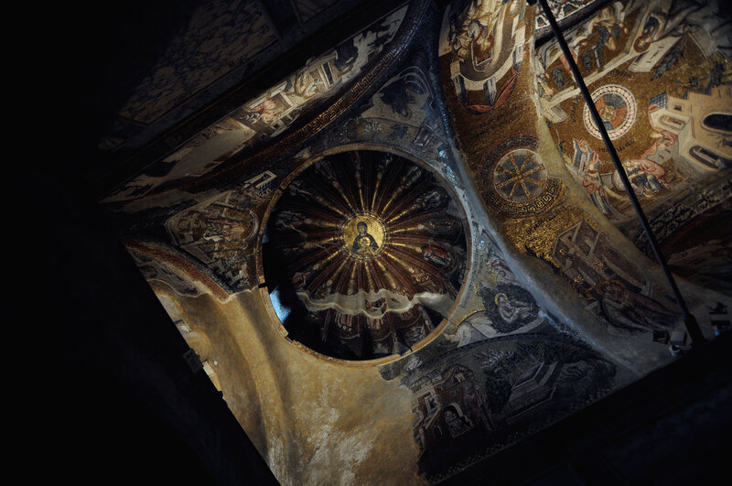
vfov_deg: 71.9
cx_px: 366
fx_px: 335
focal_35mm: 16
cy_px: 243
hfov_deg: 95.1
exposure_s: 1/5
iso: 200
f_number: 2.8
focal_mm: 11
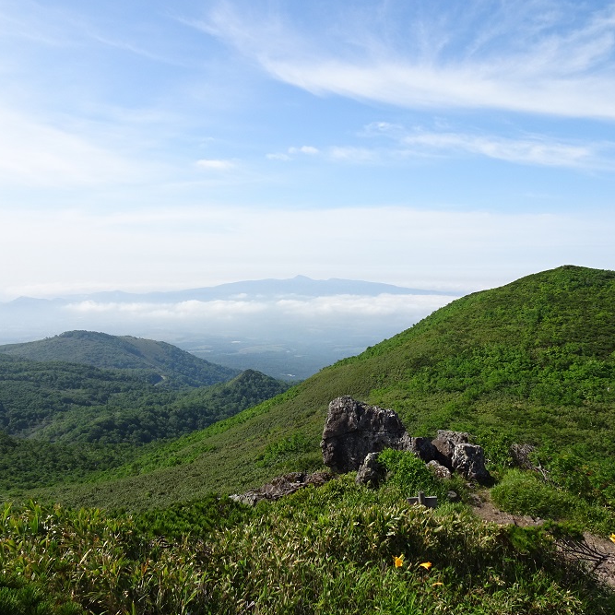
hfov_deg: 55.5
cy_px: 306
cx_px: 335
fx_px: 583
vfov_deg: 55.6
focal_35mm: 29
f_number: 3.5
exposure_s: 1/800
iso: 80
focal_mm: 4.1
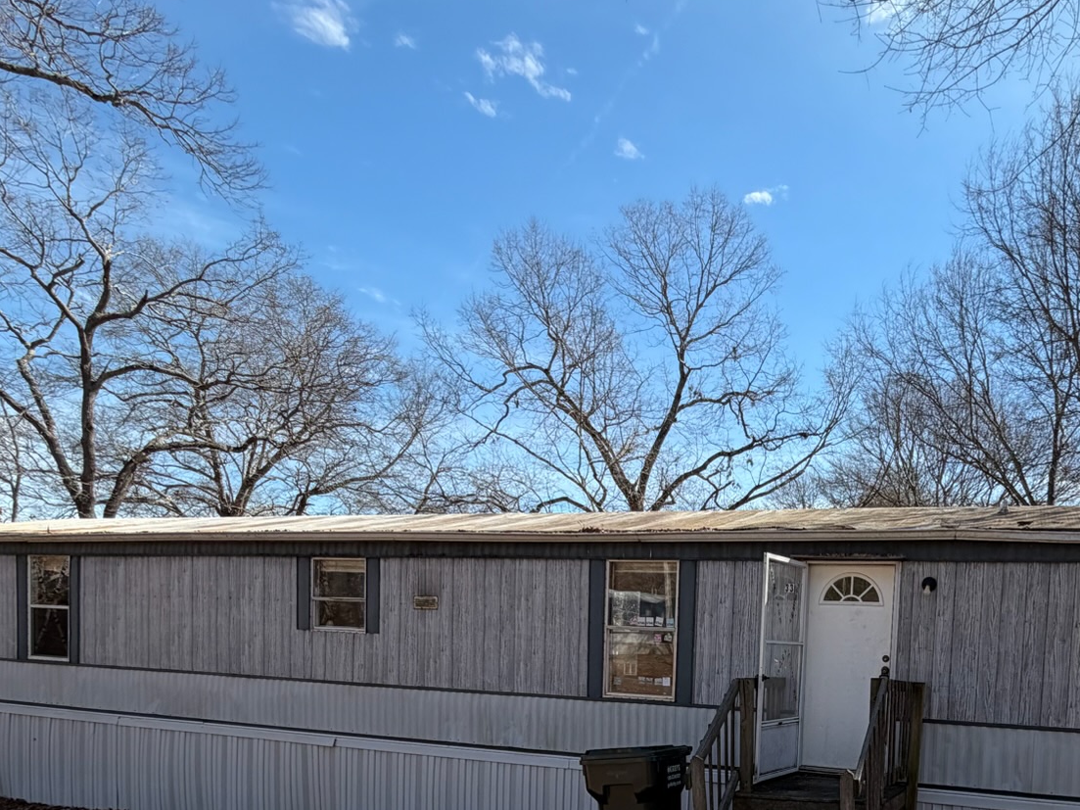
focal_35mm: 26
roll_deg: -2.0
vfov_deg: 48.4
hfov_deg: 64.5
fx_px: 811
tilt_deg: -3.5
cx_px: 767
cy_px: 702
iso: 40
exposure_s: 1/770
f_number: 2.2
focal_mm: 2.22
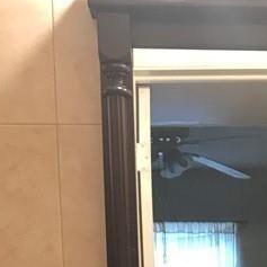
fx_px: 934
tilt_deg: -6.1
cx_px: 297
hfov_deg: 15.8
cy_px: 495
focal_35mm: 107
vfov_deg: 14.2
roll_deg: +1.6
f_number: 1.8
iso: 40
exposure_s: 1/20
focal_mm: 3.99
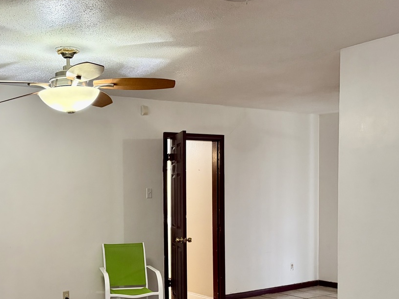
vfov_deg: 31.1
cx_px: 117
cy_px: 211
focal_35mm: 46
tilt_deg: -1.9
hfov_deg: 40.5
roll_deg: +0.8
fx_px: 530
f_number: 1.6
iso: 400
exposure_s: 1/40
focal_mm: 5.96
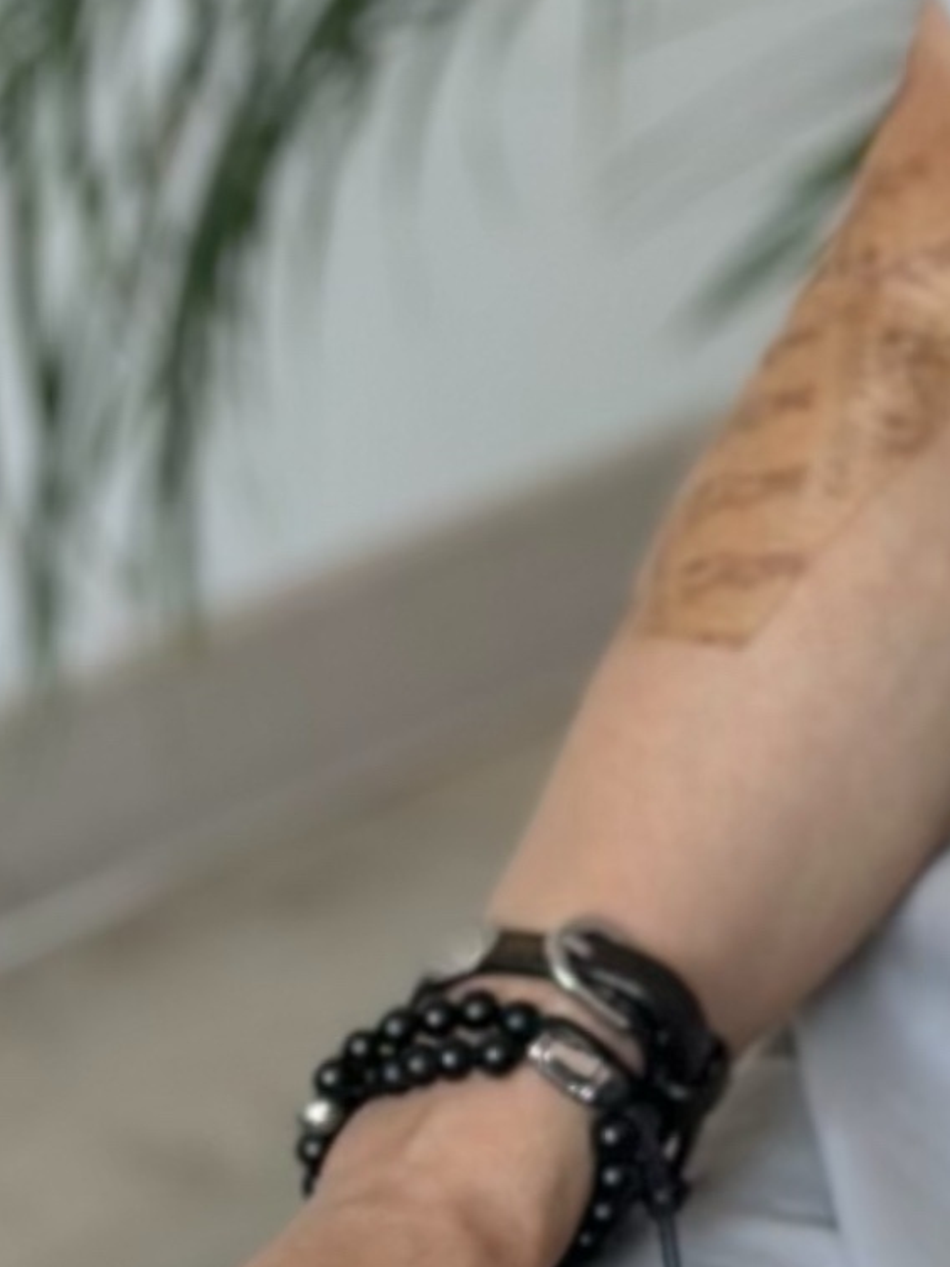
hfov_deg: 5.8
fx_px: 9153
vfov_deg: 7.8
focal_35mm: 250
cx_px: 1721
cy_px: -282
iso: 64
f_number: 1.78
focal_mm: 6.86
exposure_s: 1/121
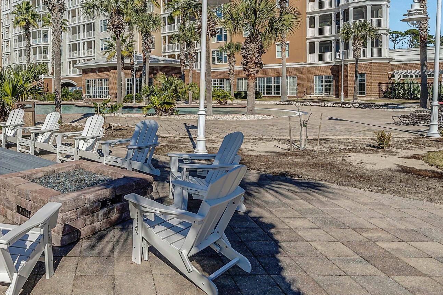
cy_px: 99
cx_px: 113
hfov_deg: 61.9
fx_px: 344
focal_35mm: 28
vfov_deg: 45.7
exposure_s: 1/1250
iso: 100
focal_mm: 12
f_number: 5.6
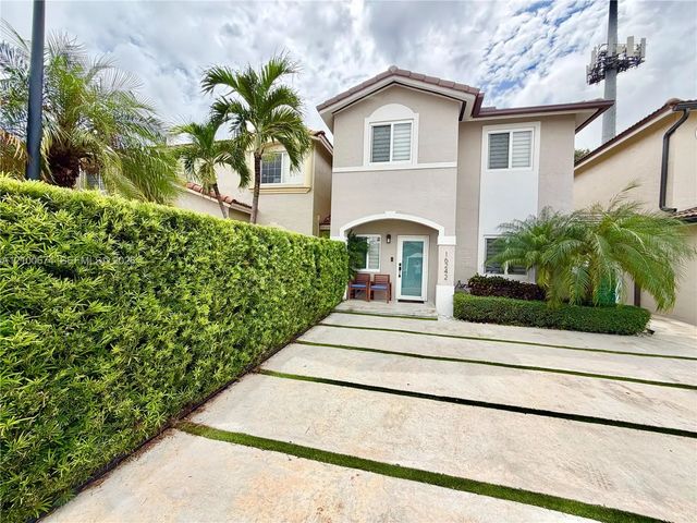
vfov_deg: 85.7
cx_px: 348
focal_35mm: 14
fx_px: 282
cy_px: 262
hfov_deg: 102.1
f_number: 2.2
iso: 25
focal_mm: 2.22
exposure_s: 1/1167
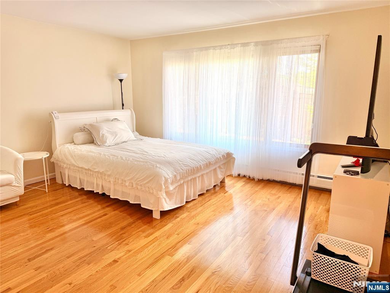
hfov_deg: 71.6
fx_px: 270
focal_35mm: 24
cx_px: 195
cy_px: 146
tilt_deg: -11.2
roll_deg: +0.3
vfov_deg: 56.8
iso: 80
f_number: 1.78
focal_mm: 6.76
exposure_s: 1/120
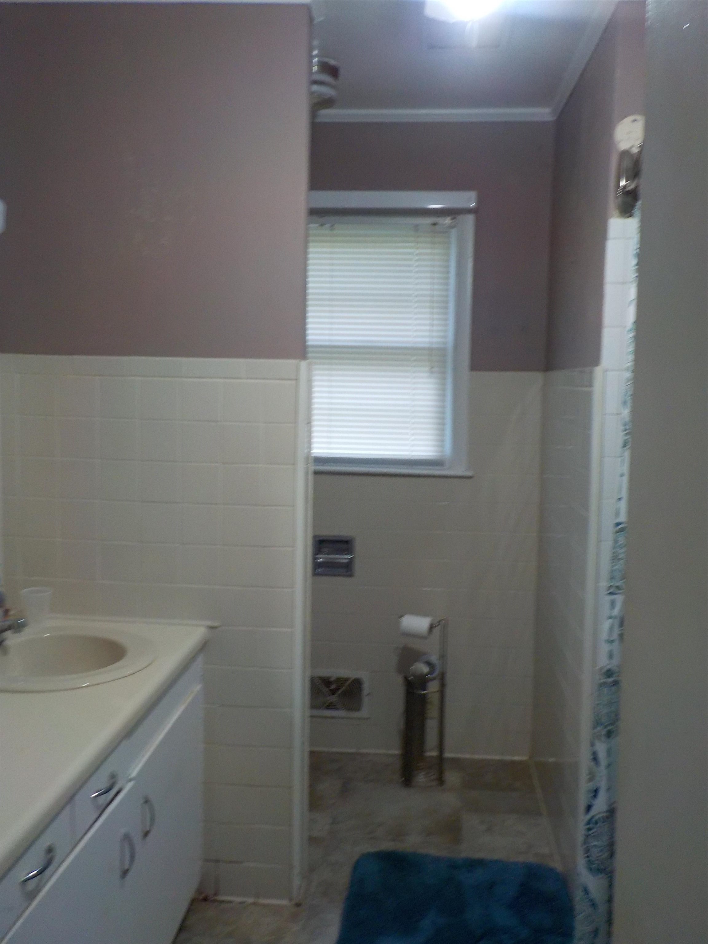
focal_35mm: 30
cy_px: 472
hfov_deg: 46.8
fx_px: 818
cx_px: 354
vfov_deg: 60.0
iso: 250
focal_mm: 4.1
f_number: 3.3
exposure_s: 1/30
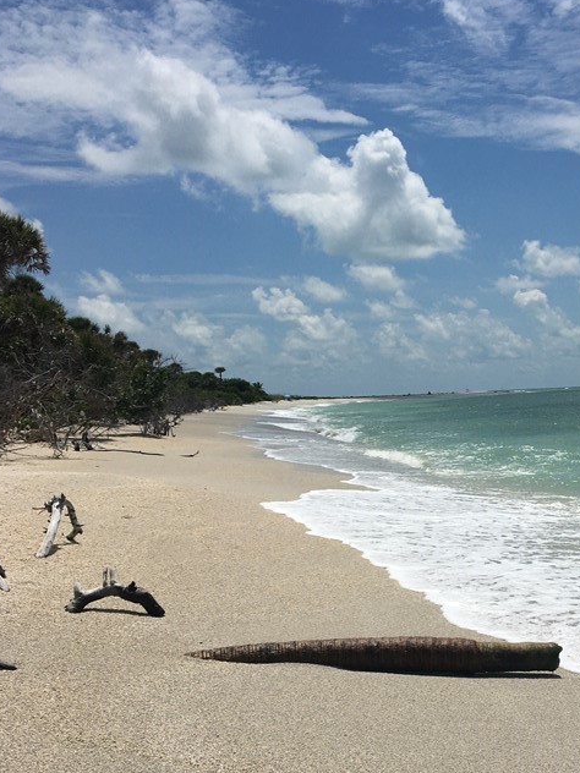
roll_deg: +3.1
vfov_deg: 40.2
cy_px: 483
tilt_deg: -4.9
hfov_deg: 30.3
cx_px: 439
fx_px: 1050
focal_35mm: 47
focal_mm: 4.15
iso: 25
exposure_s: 1/6993
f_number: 2.2
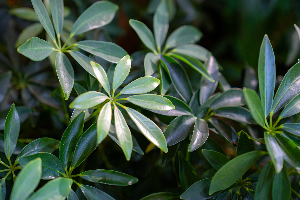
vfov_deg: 19.5
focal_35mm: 70
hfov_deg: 28.8
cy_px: 100
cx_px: 150
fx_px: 583
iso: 250
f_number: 2.8
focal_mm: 70
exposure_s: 1/200
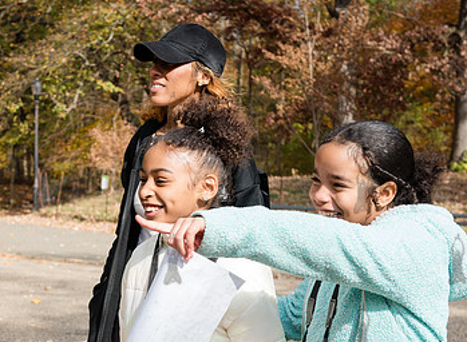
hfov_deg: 24.1
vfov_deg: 17.8
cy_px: 258
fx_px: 1084
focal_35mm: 81
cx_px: 133
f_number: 5
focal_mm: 45
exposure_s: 1/400
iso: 160
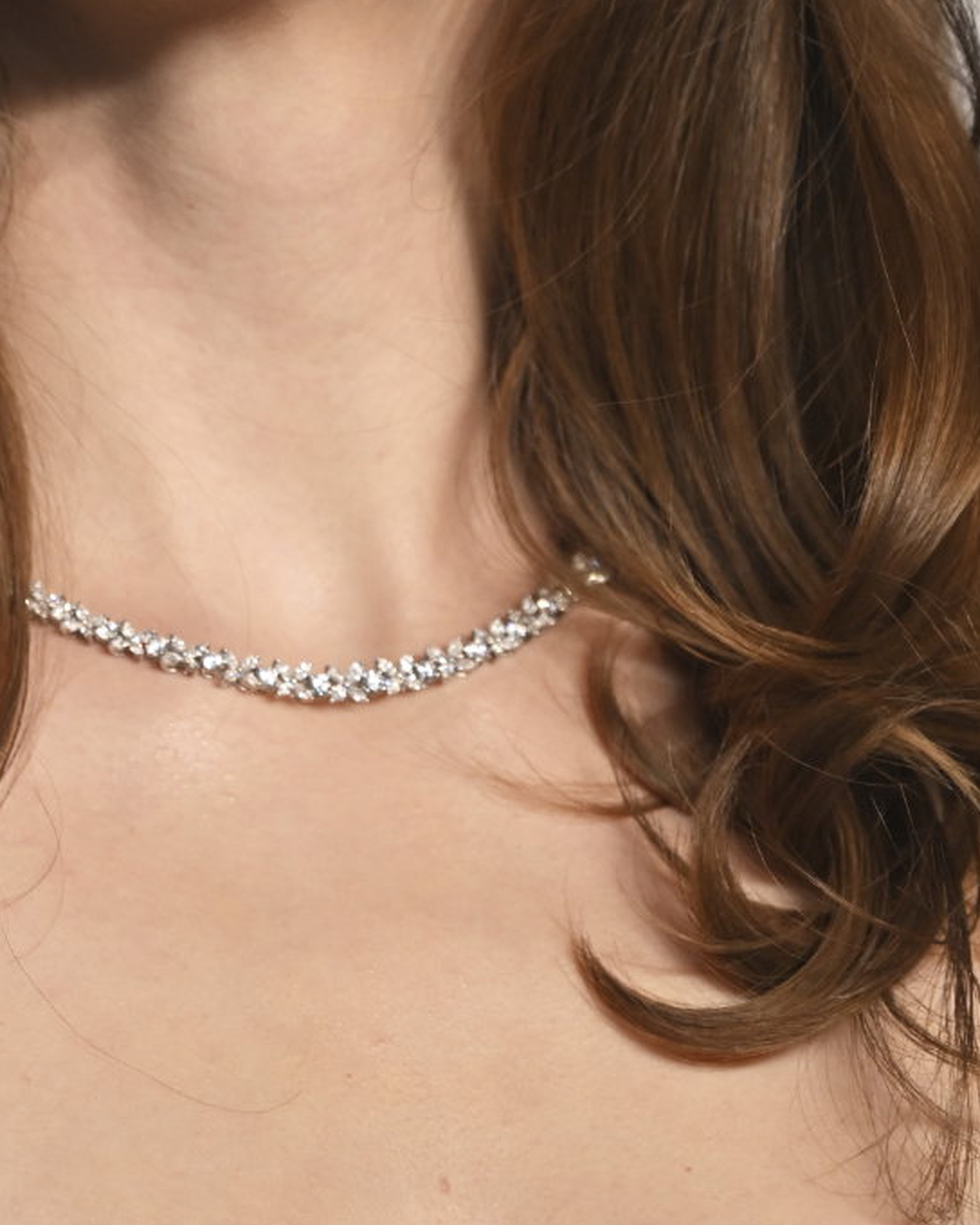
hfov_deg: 2.1
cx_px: 112
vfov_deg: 2.6
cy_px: 86
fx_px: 27010
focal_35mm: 745
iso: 900
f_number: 4
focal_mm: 300
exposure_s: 1/400
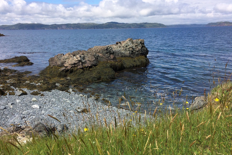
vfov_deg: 42.3
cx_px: 114
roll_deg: +1.6
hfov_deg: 60.3
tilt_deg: -15.4
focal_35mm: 31
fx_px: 200
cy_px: 83
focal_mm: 4.15
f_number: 2.2
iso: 32
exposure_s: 1/2564
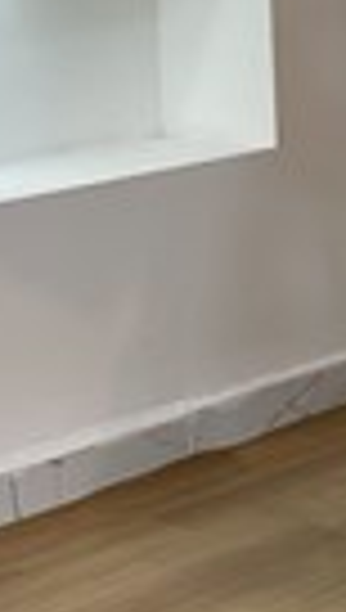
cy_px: -83
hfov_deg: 7.0
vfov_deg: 12.3
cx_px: 503
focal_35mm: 172
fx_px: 2792
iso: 100
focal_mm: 6
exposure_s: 1/100
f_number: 2
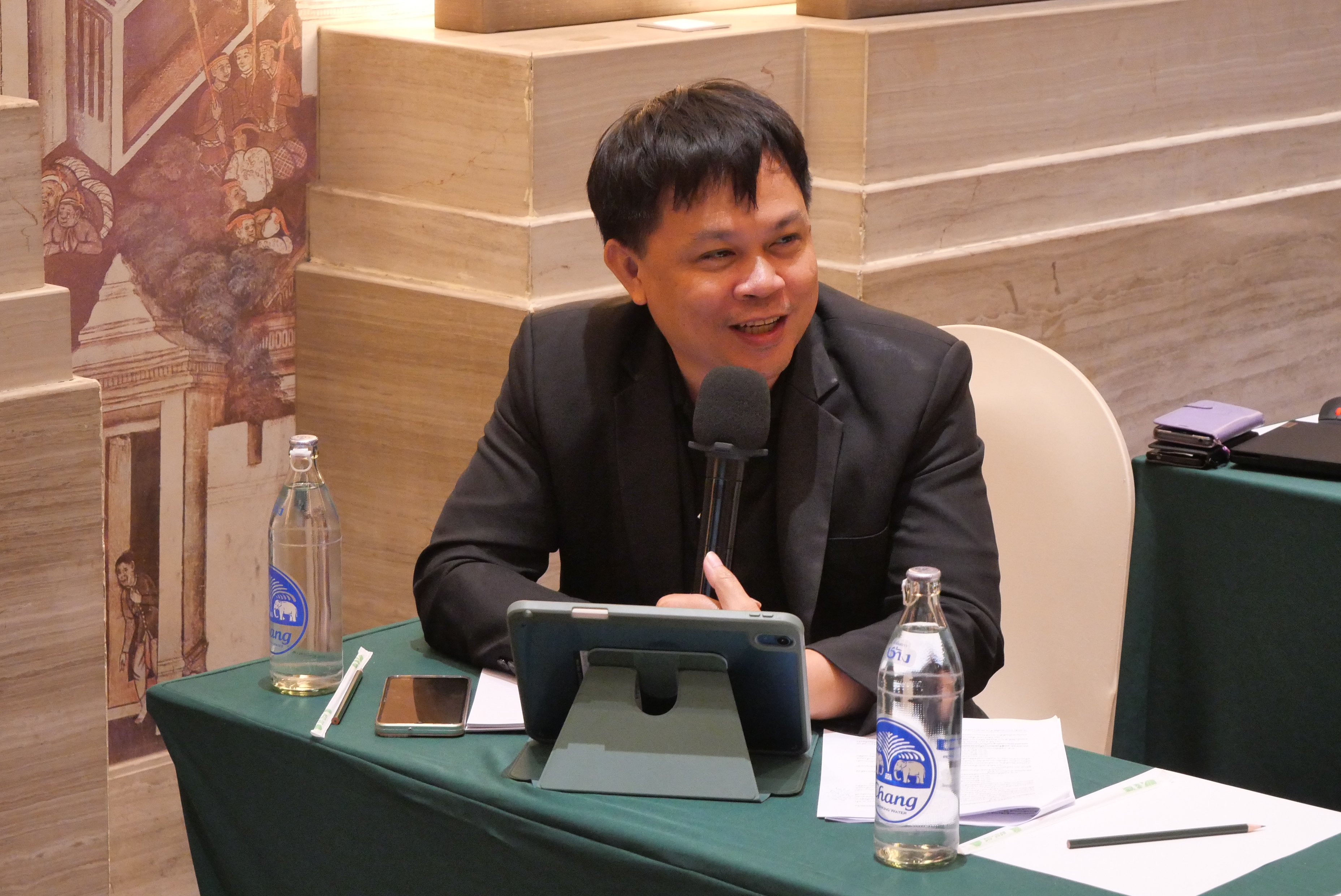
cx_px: 670
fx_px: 3541
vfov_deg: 14.4
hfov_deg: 21.4
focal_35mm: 95
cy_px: 448
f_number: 5.6
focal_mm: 46
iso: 3200
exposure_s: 1/60
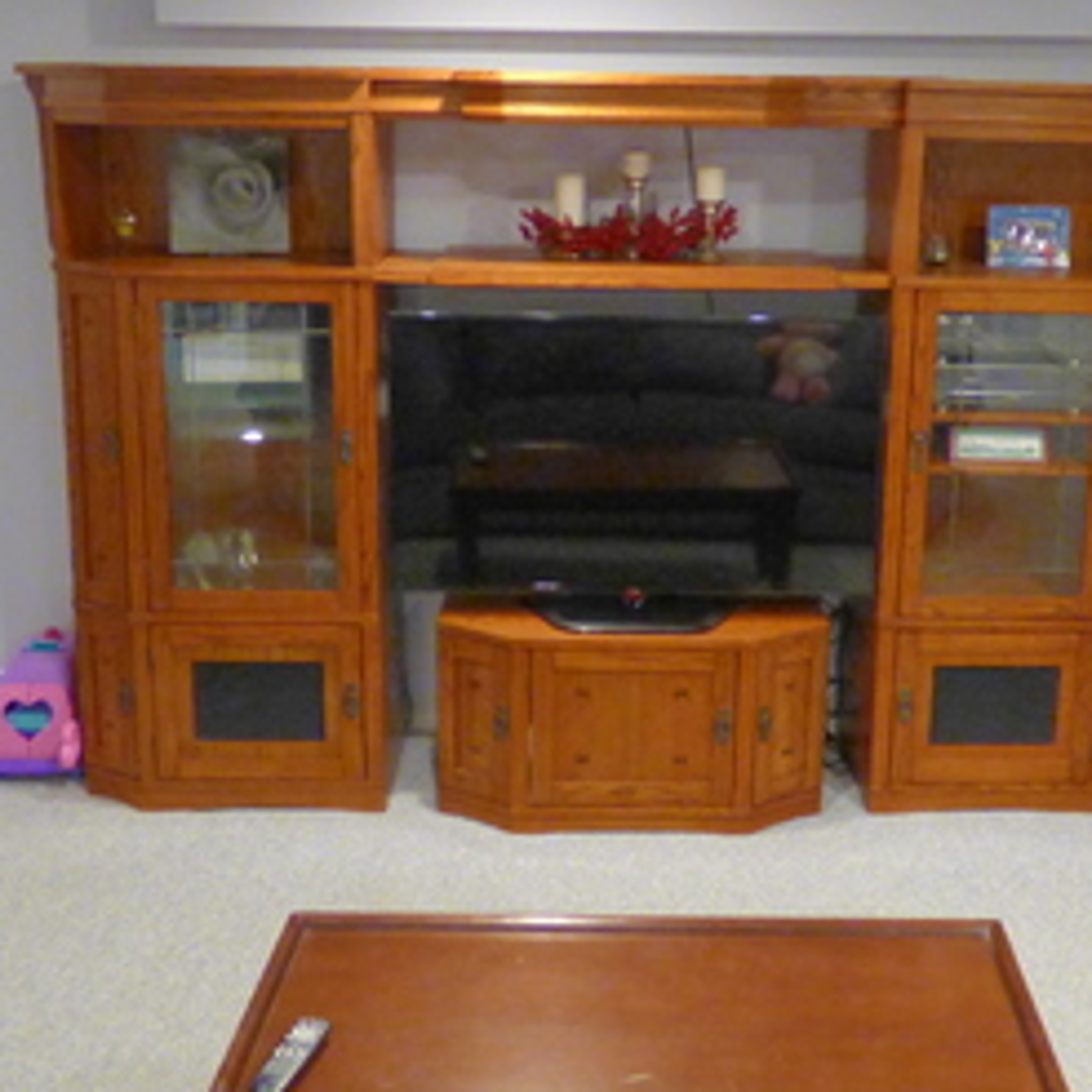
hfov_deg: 36.6
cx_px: 661
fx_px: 1642
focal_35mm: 46
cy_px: 435
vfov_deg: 36.7
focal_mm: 3.58
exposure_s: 1/10
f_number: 2.8
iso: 400
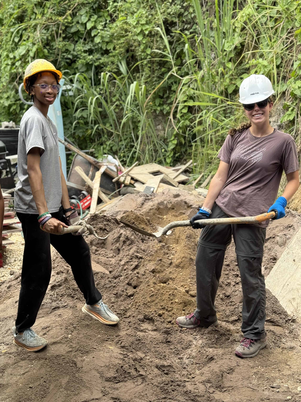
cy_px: 201
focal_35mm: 48
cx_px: 150
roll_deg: -0.2
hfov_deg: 30.3
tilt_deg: -7.4
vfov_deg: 39.7
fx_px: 557
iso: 64
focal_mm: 6.76
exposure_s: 1/507
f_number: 1.78
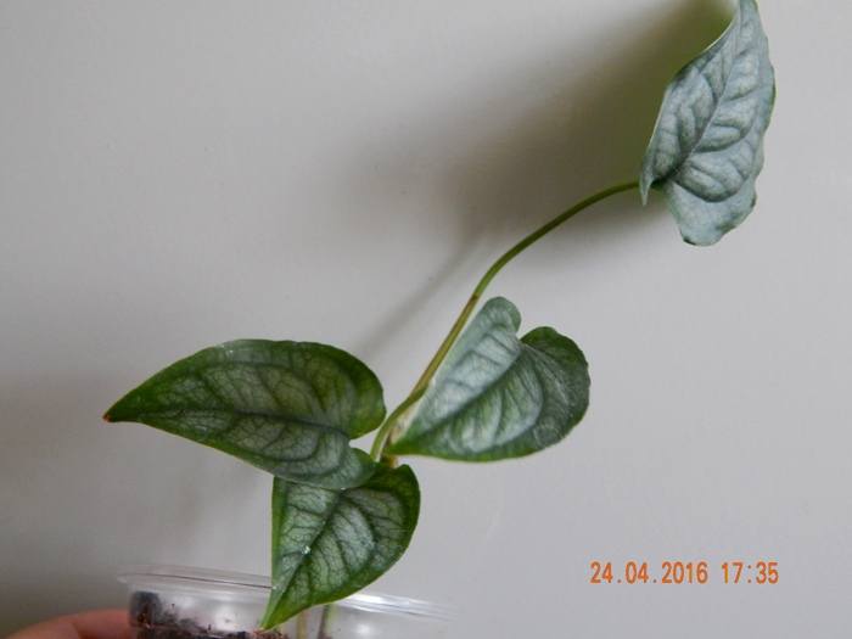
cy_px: 320
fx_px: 1058
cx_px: 426
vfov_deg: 33.6
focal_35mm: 43
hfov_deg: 43.9
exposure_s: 1/30
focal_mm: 7.7
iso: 400
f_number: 3.6
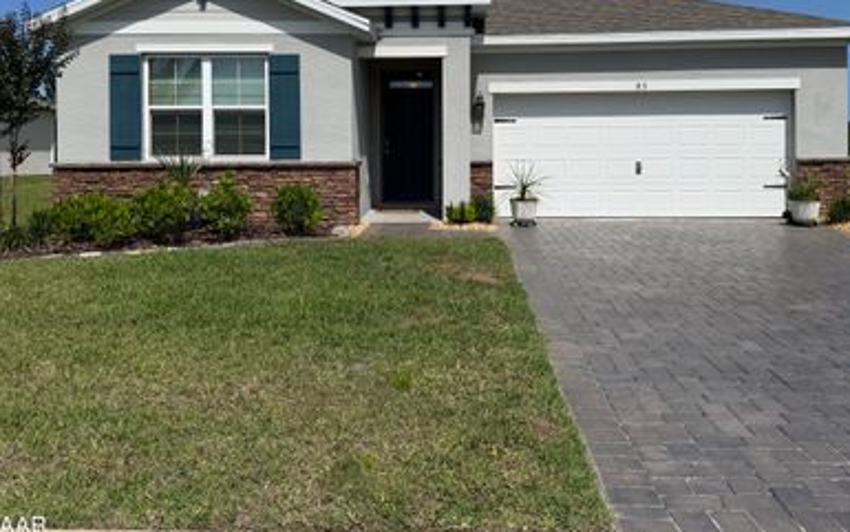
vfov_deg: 37.6
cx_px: 442
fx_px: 765
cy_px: 149
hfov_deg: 58.1
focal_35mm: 33
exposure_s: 1/10309
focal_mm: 6.76
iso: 80
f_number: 1.78
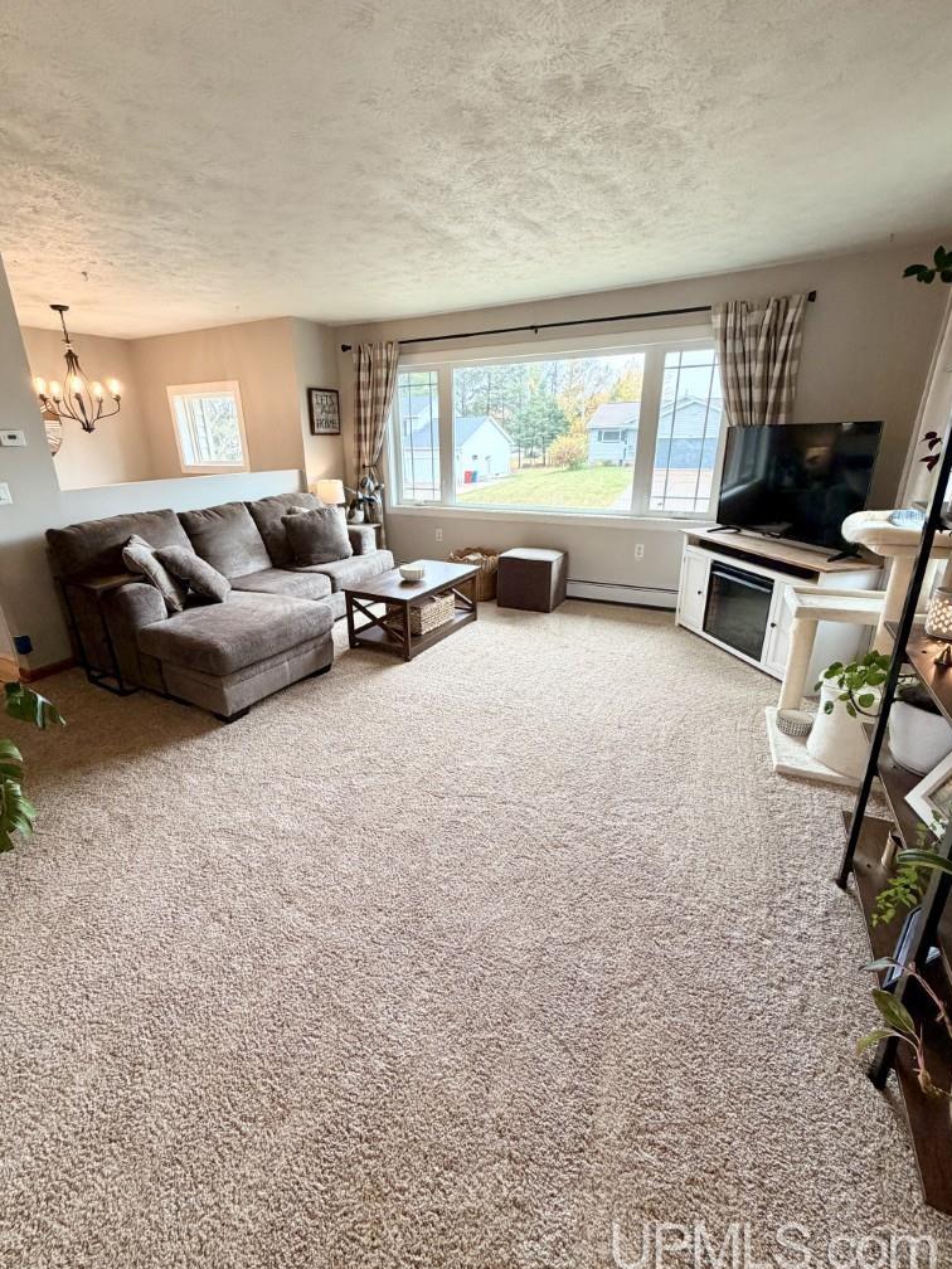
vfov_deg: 98.2
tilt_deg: -20.0
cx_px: 450
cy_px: 629
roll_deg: +1.5
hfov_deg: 81.7
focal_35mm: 15
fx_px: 550
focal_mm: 2.22
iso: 200
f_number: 2.2
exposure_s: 1/120
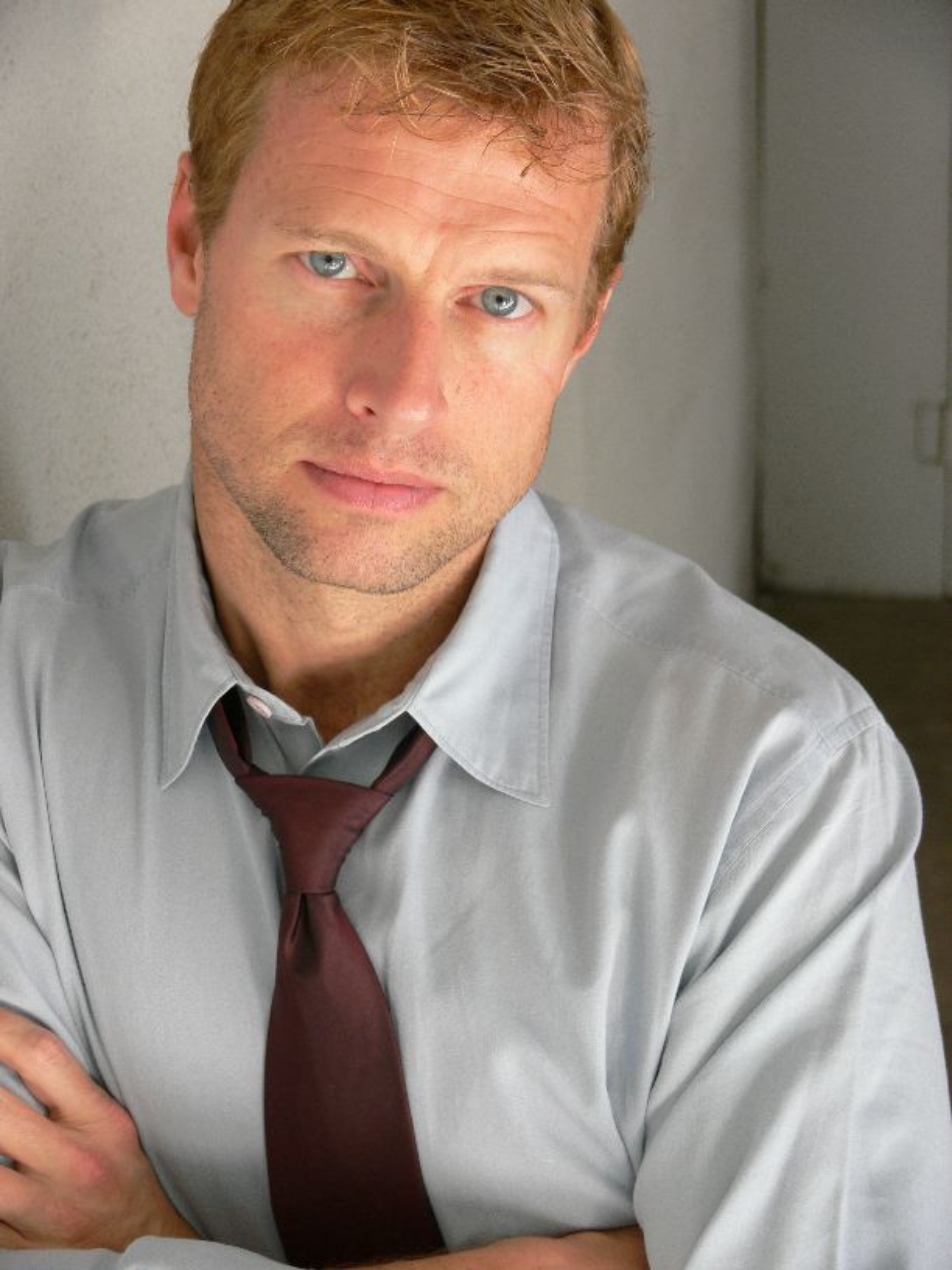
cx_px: 476
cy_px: 635
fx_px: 3300
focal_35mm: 90
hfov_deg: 16.4
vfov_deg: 21.8
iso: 80
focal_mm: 19.1
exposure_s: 1/30
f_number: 3.2
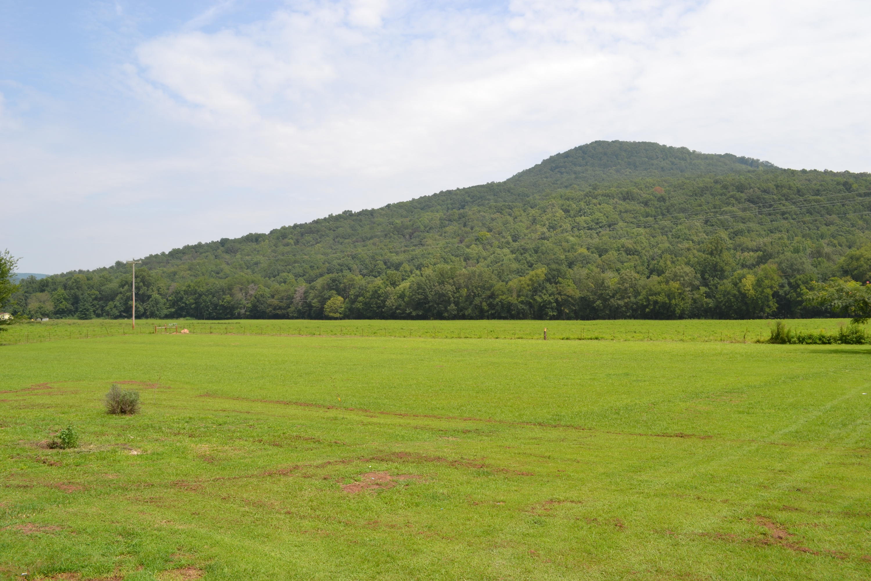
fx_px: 726
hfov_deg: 61.9
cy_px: 290
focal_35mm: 30
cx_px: 436
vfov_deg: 43.6
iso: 100
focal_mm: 20
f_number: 8
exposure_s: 1/250
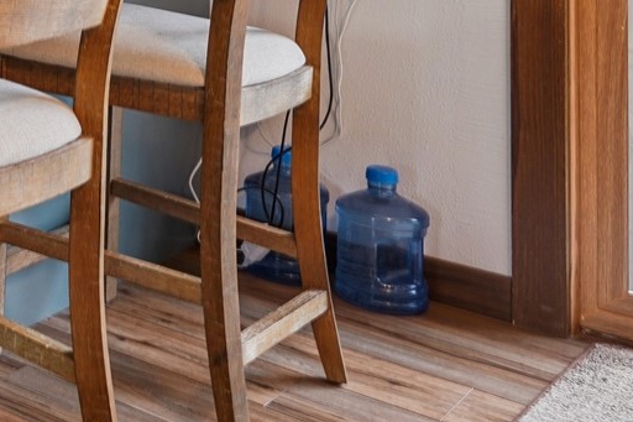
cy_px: -150
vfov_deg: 19.6
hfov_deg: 23.9
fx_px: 1107
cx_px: -360
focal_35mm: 63
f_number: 9
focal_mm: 19
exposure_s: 1/5
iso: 400
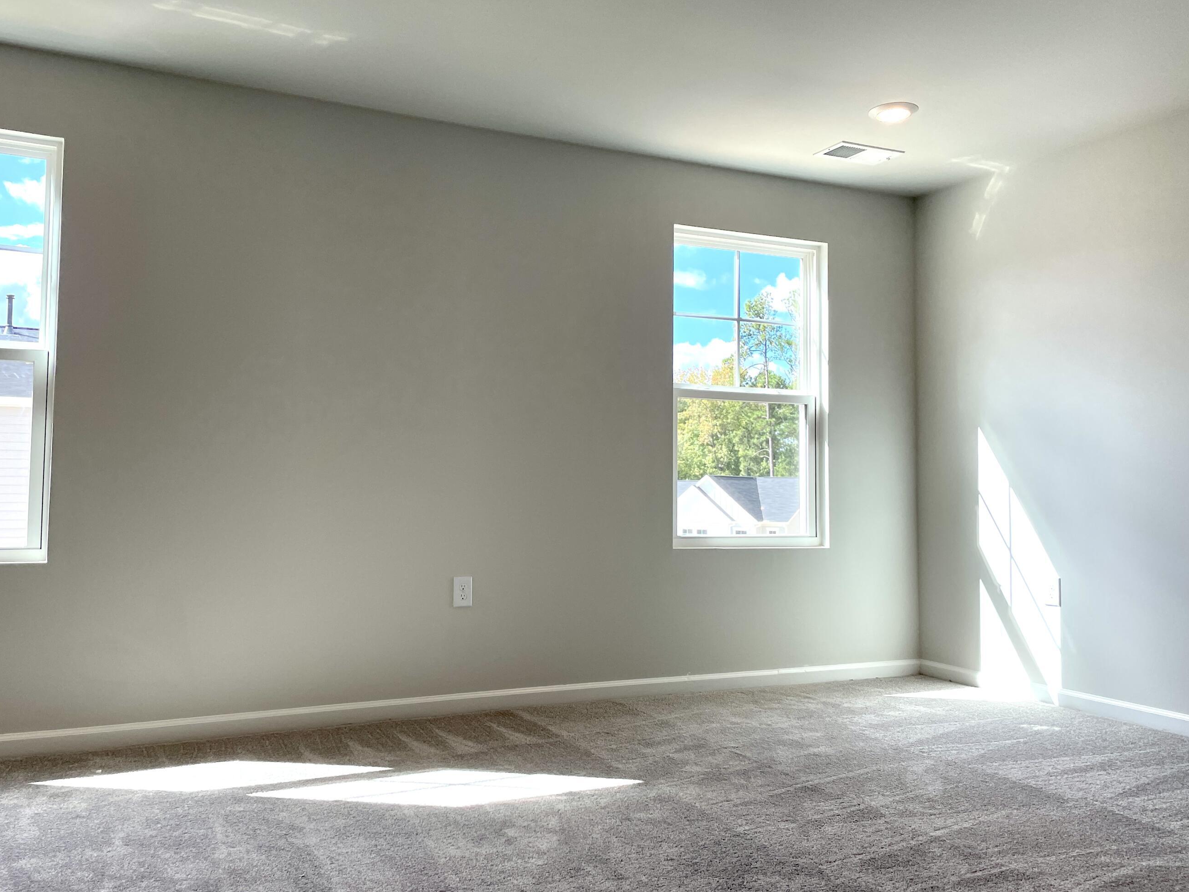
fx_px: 1030
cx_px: 546
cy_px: 434
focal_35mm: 30
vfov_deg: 46.8
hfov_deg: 59.9
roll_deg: -0.4
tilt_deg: +3.7
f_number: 1.6
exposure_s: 1/400
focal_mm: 4.2
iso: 32
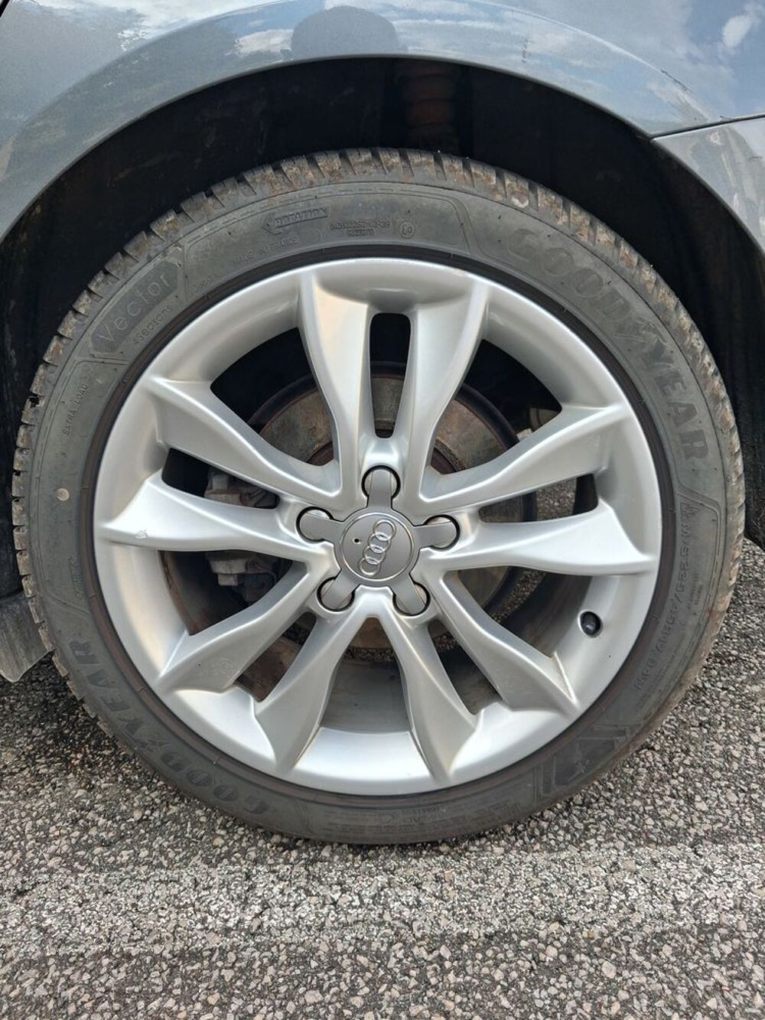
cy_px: 510
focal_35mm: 27
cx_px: 382
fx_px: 795
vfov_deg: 65.3
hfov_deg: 51.4
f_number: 1.8
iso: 25
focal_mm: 4
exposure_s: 1/181
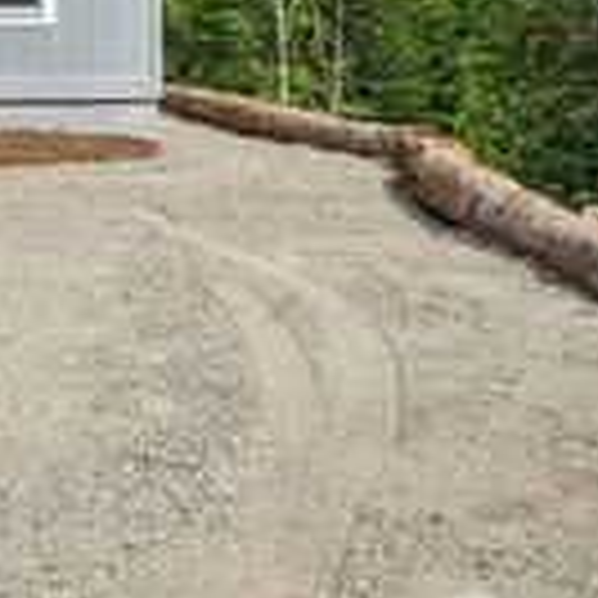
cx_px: -364
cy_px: -74
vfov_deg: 15.1
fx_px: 2189
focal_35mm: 112
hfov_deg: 14.3
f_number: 8
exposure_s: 1/800
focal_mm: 35
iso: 400
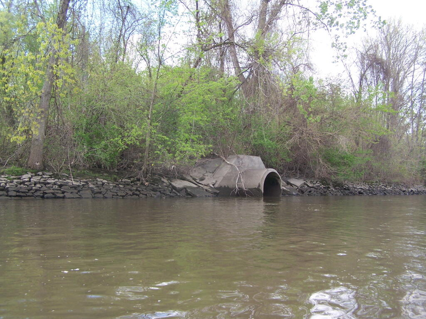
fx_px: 468
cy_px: 160
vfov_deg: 37.7
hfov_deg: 49.0
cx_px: 213
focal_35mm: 38
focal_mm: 6.3
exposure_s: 1/200
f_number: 2.8
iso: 80
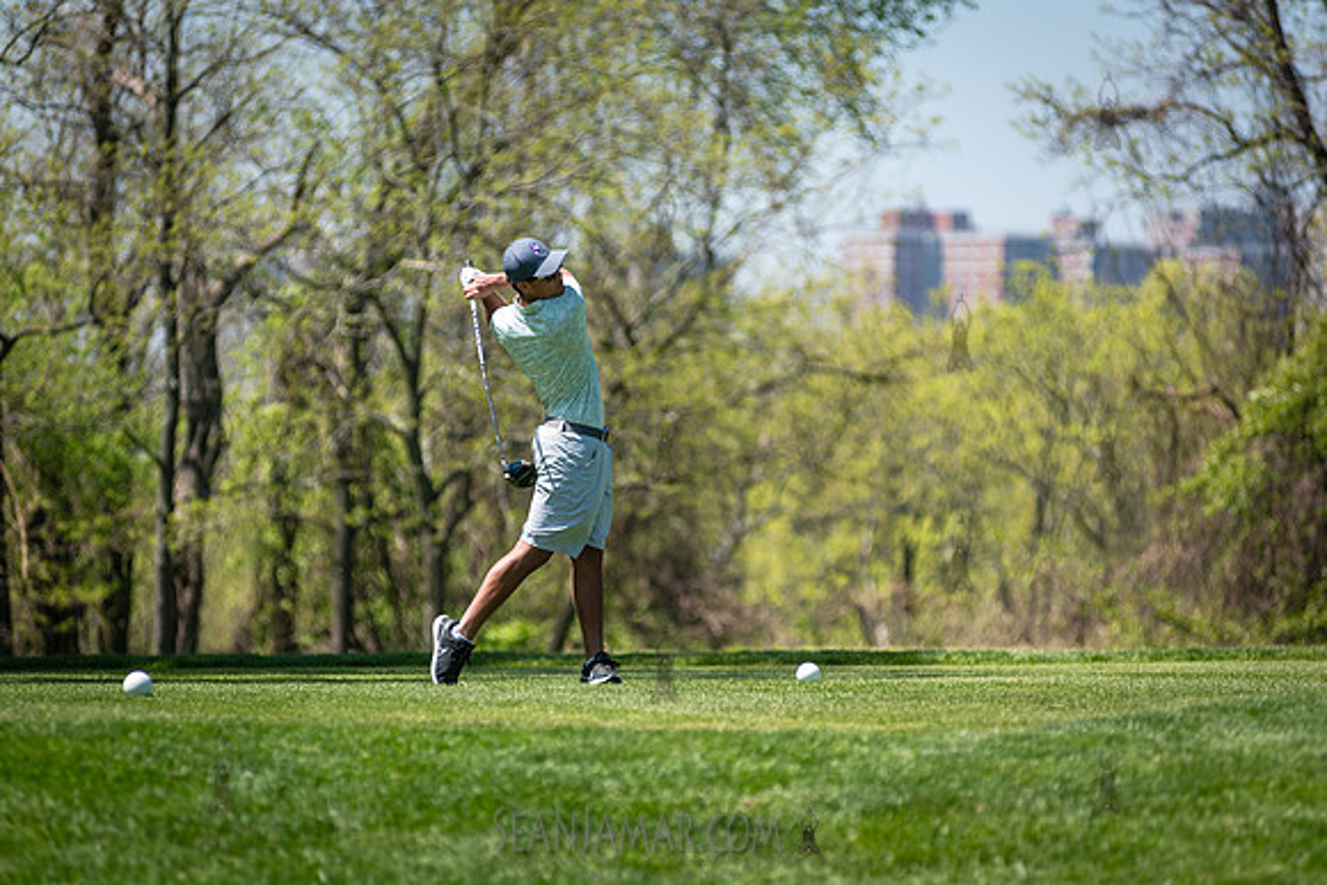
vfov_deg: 6.7
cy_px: 442
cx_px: 664
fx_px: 7575
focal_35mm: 205
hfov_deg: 10.0
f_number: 3.5
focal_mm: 200
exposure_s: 1/1000
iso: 100
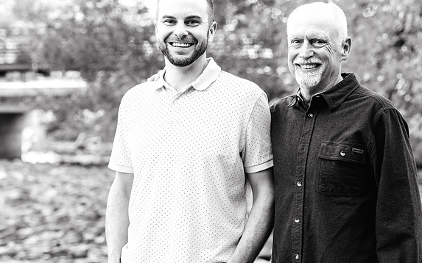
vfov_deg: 12.9
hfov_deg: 20.6
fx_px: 1161
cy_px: 120
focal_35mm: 101
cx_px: 212
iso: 800
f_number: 4.5
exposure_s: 1/160
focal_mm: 87
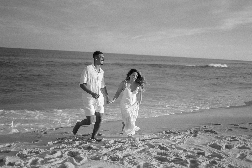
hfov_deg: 54.4
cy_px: 84
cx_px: 126
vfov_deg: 37.9
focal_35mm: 35
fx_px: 245
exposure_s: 1/2500
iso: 64
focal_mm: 35
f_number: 1.4
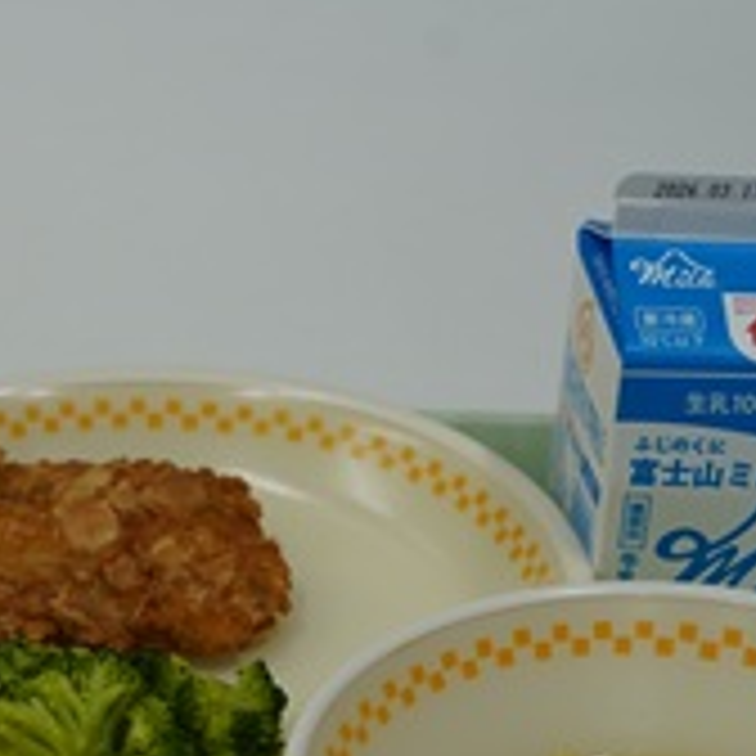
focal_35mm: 174
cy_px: 686
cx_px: 0
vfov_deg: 10.0
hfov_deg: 10.0
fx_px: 4299
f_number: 5
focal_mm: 69
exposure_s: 1/160
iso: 400
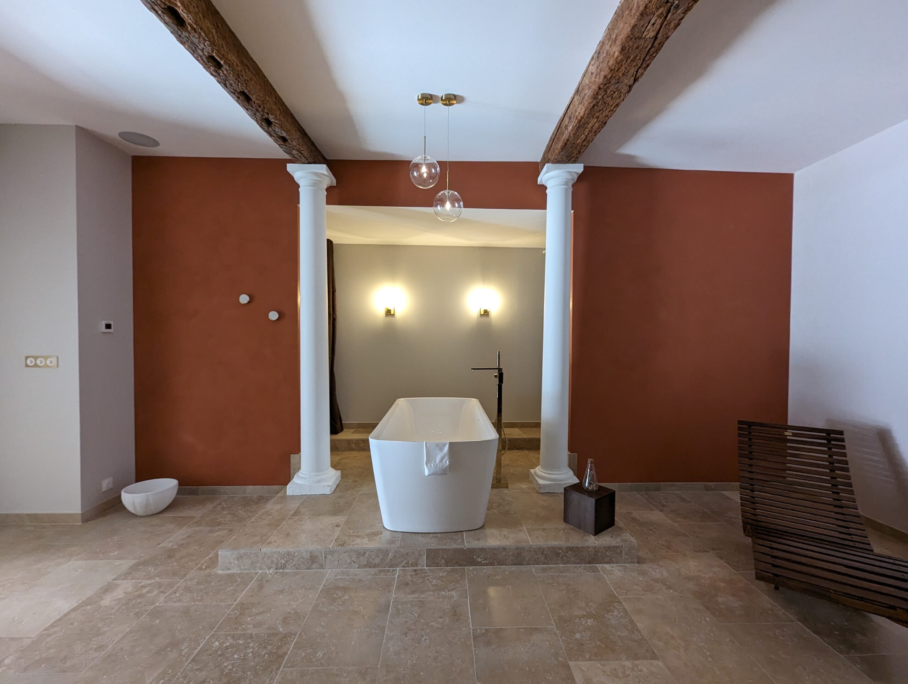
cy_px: 342
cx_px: 454
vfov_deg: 90.1
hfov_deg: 106.1
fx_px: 342
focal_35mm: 13
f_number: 2.2
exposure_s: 1/25
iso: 229
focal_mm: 1.95
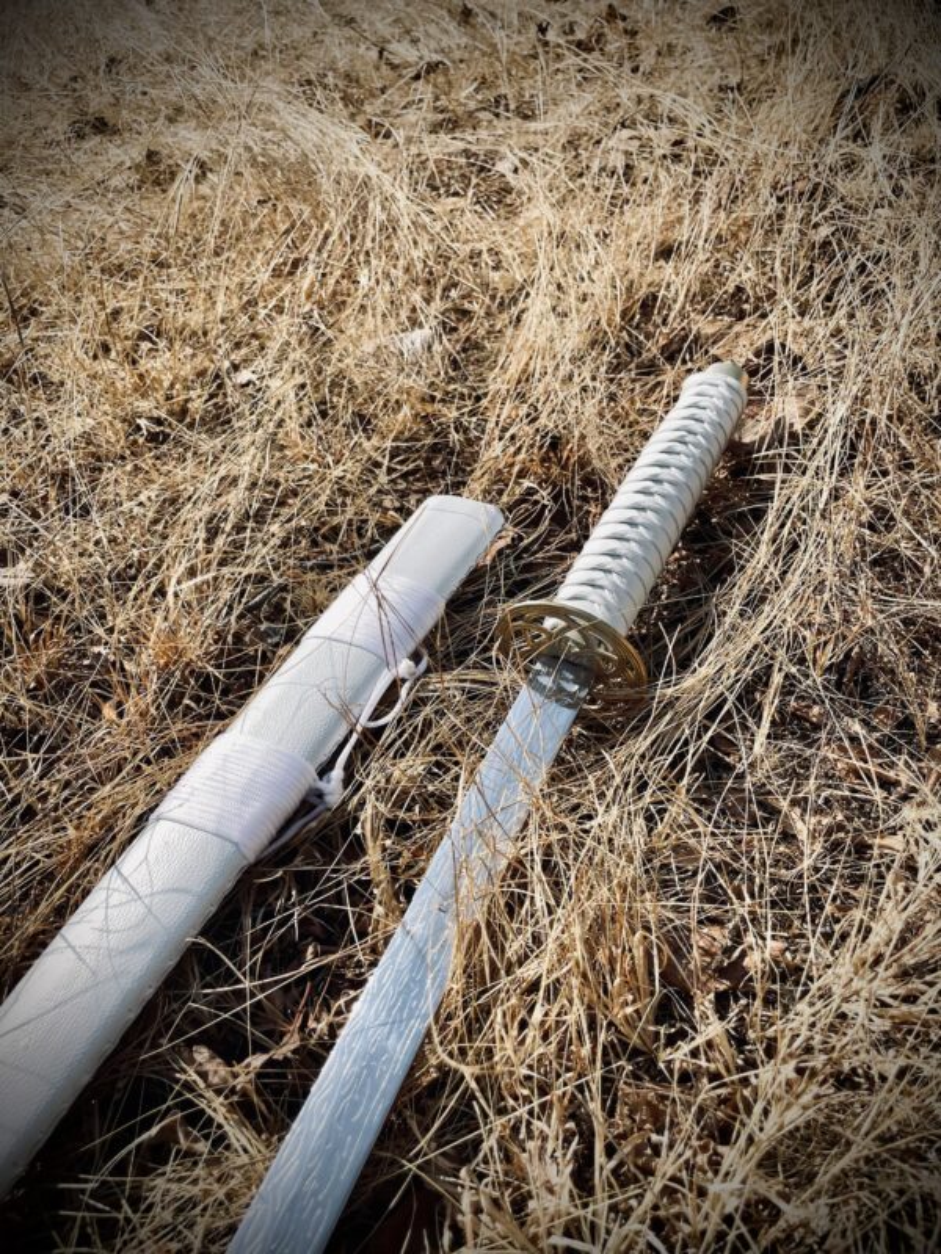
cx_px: 470
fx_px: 942
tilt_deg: -36.8
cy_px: 627
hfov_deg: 53.1
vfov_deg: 67.3
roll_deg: +5.9
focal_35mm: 26
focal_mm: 4.2
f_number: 1.6
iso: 32
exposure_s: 1/3610
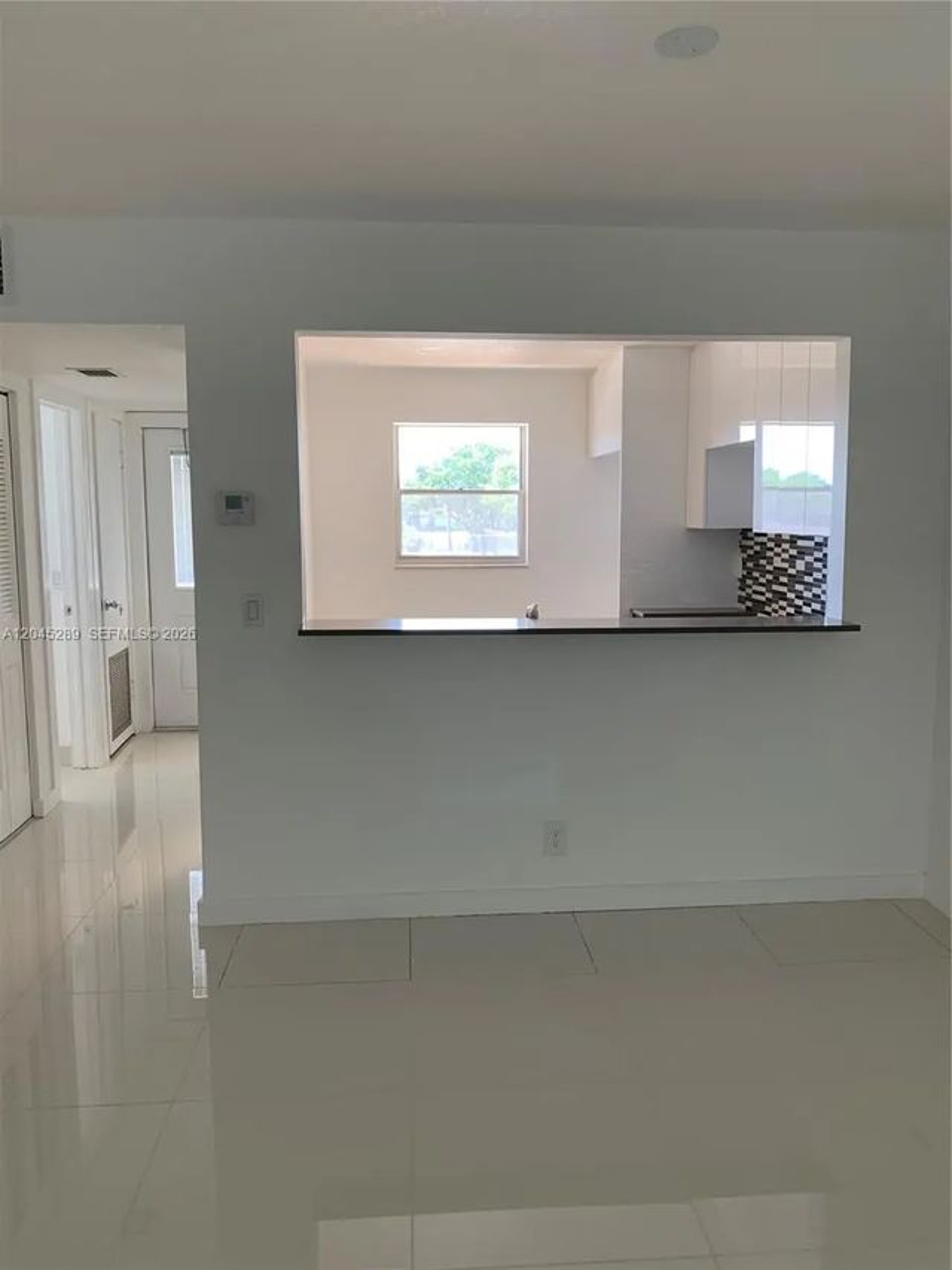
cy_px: 635
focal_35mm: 26
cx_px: 476
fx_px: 953
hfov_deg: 53.1
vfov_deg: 67.3
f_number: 1.8
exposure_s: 1/105
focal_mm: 4.25
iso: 100
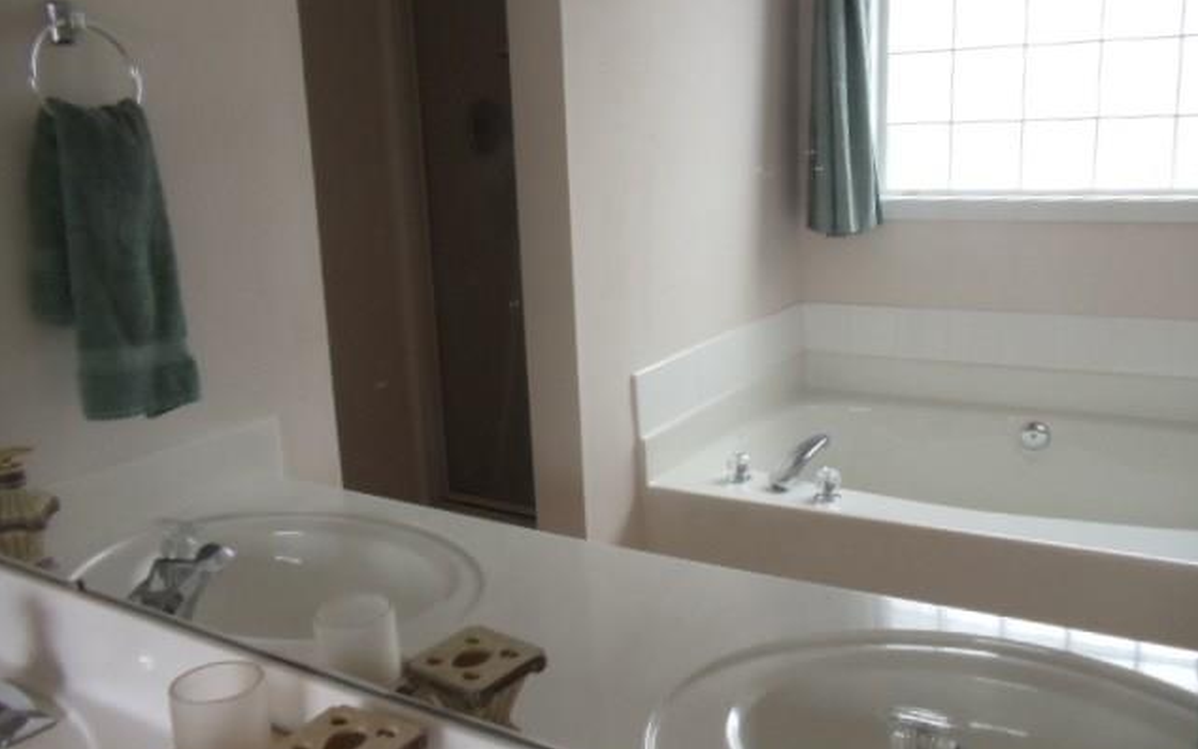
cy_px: 345
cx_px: 600
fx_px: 1535
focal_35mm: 47
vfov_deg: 27.4
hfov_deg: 42.6
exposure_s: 1/80
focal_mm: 6
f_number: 3.5
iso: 400
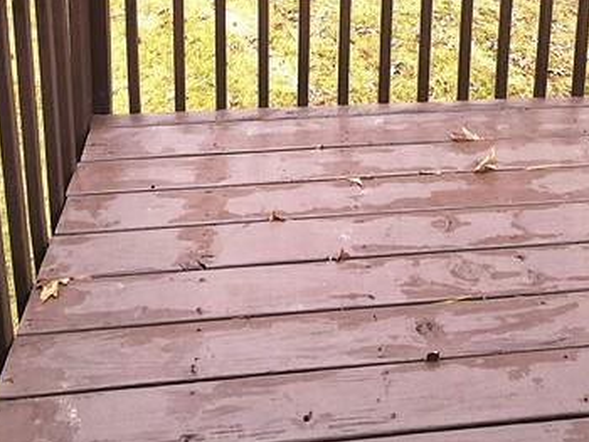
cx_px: 337
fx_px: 647
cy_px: -193
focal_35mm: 38
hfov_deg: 48.8
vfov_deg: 27.9
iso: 50
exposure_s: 1/233
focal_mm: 2.2
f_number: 2.2
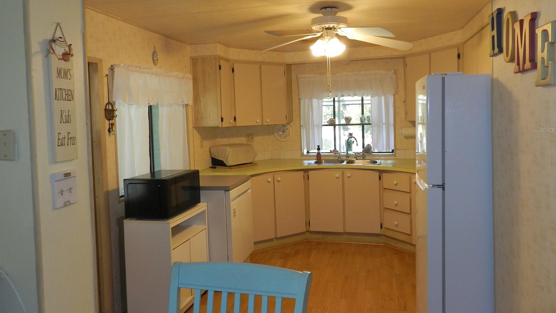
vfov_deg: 44.2
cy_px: 129
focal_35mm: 26
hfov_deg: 71.9
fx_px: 383
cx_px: 282
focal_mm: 4
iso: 200
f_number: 3.4
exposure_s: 1/30
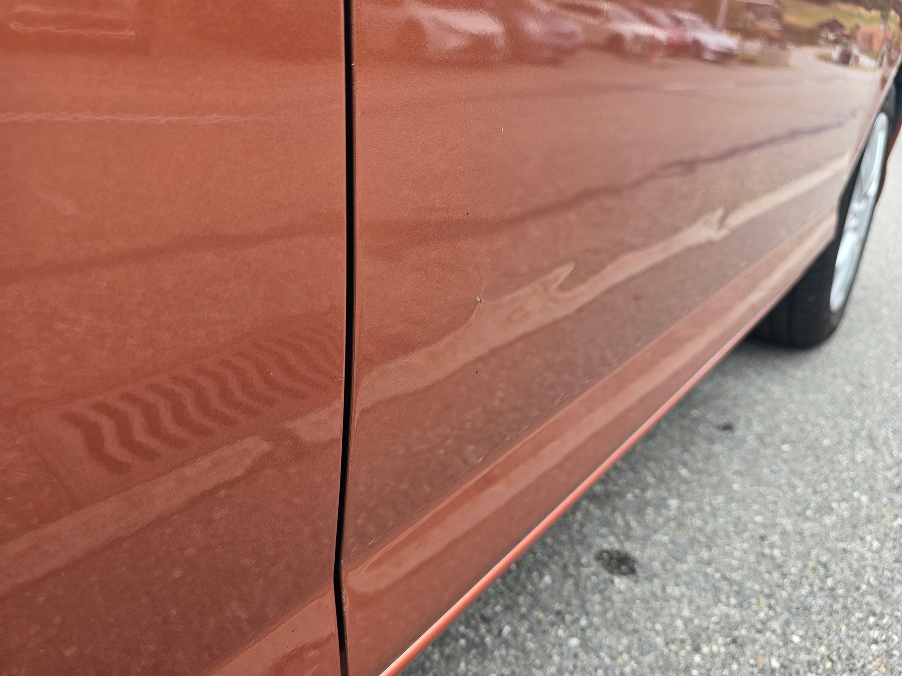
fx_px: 599
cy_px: 338
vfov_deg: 58.9
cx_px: 451
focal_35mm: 23
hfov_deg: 73.9
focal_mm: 6.3
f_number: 1.7
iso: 16
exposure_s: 1/180
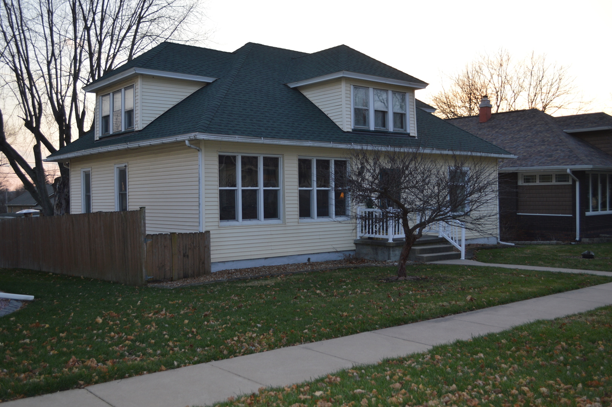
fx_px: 611
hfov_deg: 53.2
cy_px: 204
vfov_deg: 36.8
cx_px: 306
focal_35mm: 36
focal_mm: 24
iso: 140
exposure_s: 1/125
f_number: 4
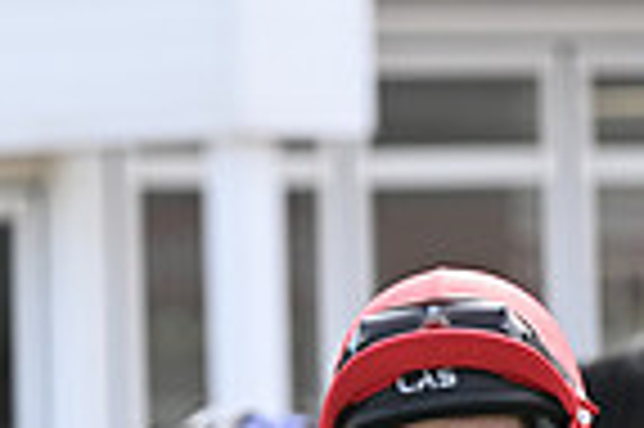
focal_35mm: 814
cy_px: 818
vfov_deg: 1.7
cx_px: -225
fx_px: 14545
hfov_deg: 2.5
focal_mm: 200
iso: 400
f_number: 5.6
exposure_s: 1/800
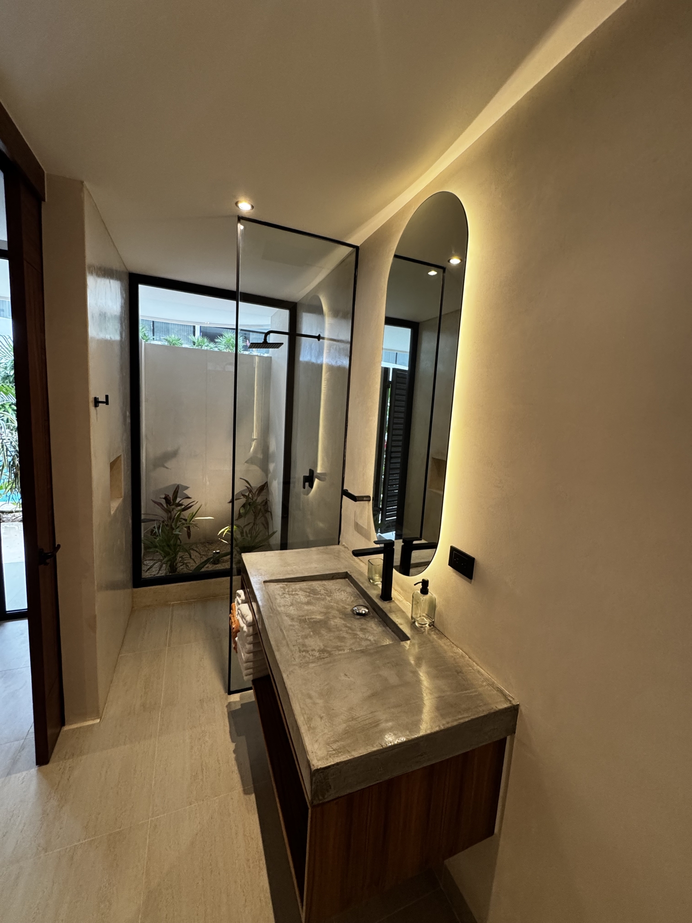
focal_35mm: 14
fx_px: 373
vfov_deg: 102.1
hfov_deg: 85.7
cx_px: 346
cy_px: 462
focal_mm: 2.22
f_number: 2.2
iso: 250
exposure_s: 1/120
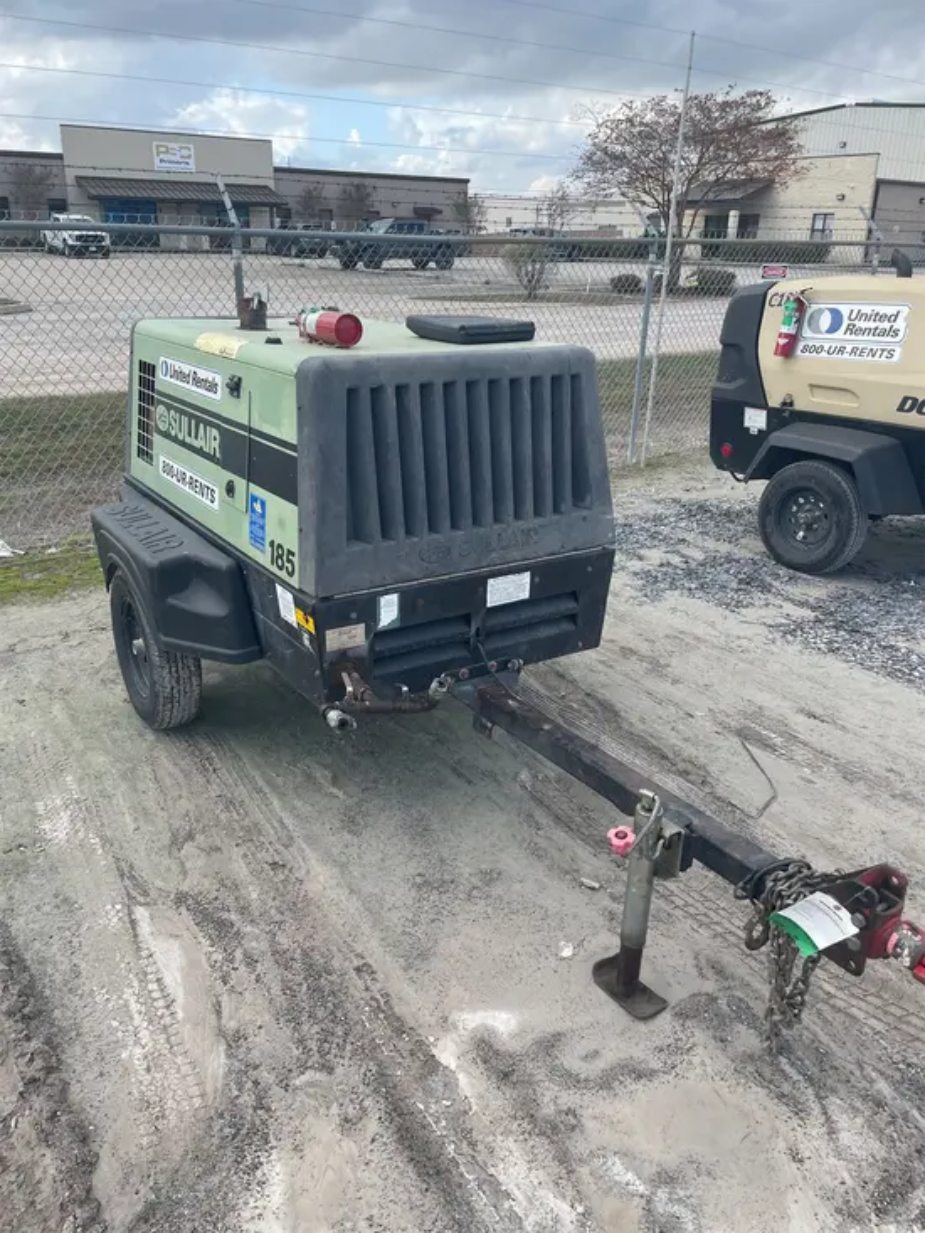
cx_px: 462
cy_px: 616
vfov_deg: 67.3
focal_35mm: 26
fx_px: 926
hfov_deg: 53.1
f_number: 1.6
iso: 32
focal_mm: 4.2
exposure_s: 1/1247
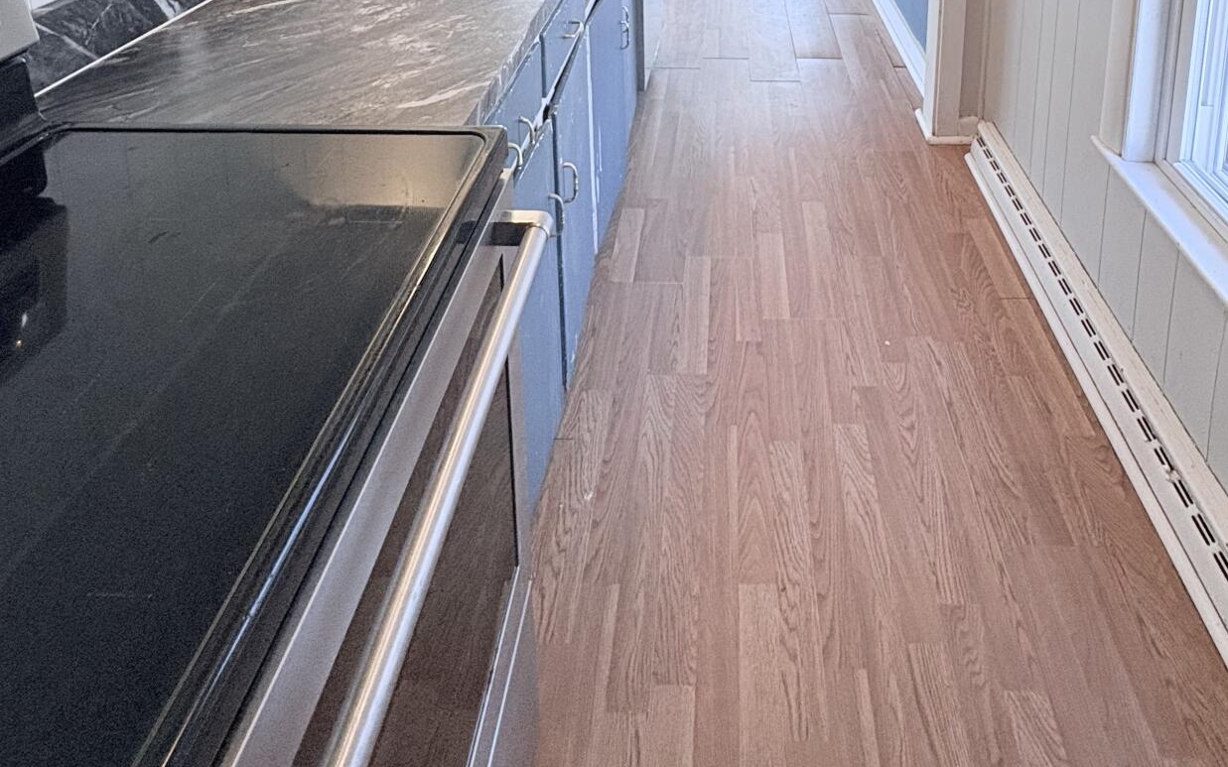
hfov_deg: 74.3
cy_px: -145
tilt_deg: -9.7
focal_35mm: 24
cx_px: 713
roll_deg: -0.4
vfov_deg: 38.4
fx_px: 803
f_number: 2.2
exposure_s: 1/60
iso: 320
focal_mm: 2.22
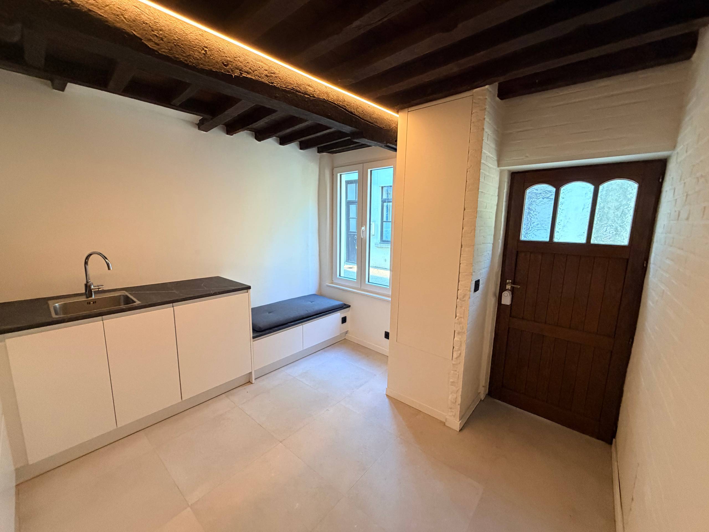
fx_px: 287
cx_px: 354
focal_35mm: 14
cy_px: 266
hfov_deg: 102.1
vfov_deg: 85.7
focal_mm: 2.22
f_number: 2.2
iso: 400
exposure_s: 1/50
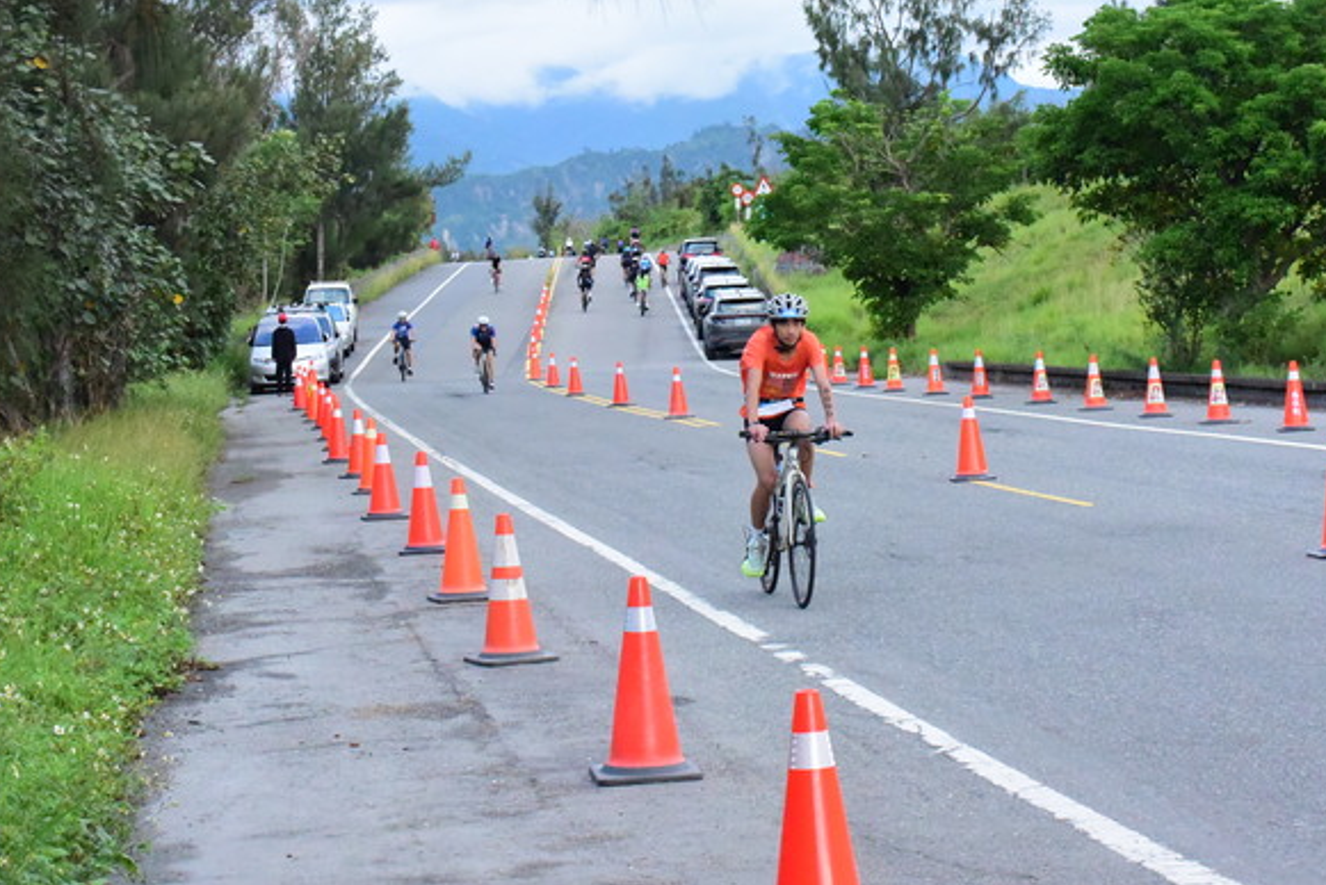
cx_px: 787
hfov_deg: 21.6
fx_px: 3464
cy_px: 352
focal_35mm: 94
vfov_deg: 14.6
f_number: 13
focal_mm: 70
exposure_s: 1/2500
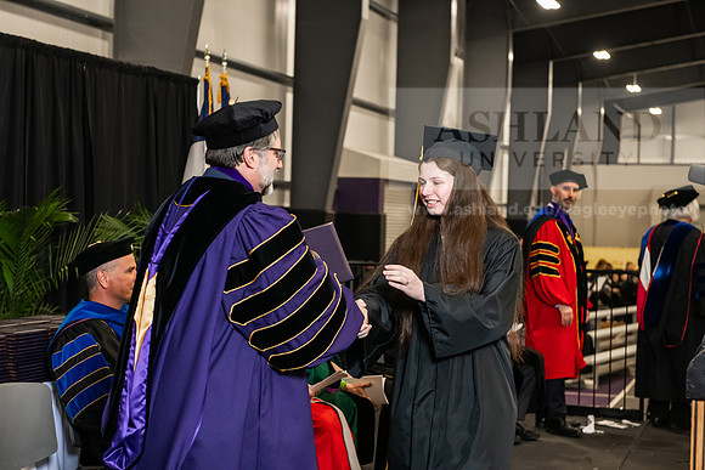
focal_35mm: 70
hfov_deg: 28.8
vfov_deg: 19.5
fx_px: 1371
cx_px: 352
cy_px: 235
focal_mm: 70
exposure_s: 1/200
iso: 2500
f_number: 5
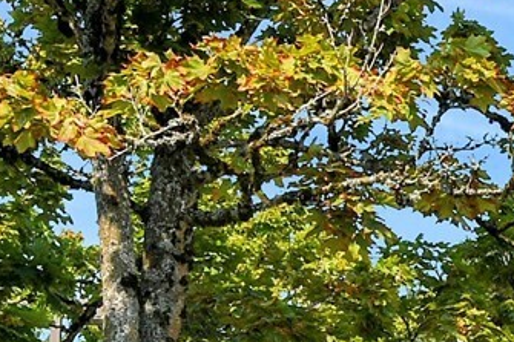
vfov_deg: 8.9
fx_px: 2169
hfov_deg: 12.4
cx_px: 921
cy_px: 410
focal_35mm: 152
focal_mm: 20
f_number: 8
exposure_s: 1/250
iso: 400
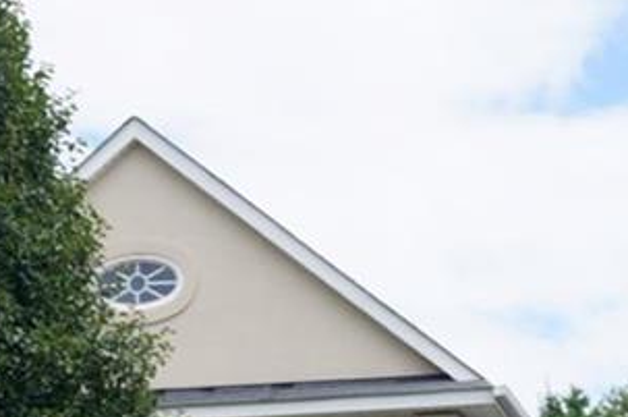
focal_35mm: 142
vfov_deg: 9.5
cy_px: 523
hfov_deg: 14.3
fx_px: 2473
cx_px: 39
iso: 100
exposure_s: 1/125
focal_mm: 28
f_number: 10
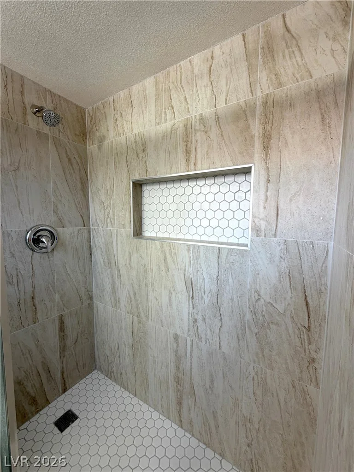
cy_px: 236
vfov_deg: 102.1
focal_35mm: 14
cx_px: 177
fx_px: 191
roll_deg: -0.1
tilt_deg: -5.2
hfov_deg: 85.7
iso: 160
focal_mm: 2.22
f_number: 2.2
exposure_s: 1/121
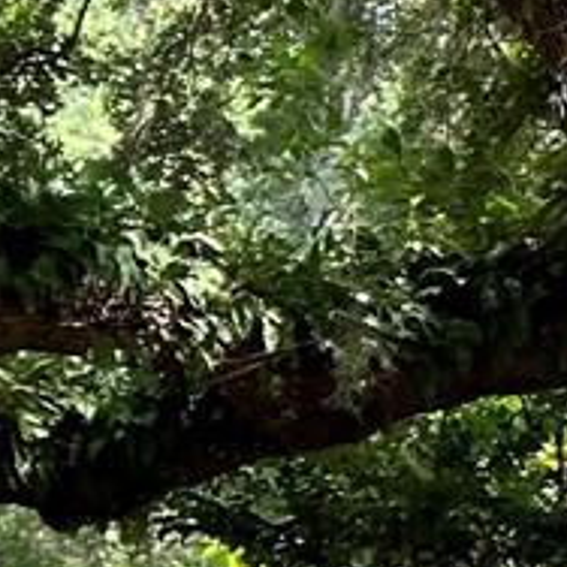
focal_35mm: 196
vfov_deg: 8.9
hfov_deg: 7.9
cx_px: 1583
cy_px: 492
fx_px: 3632
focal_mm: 5.7
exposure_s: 1/247
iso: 40
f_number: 1.5
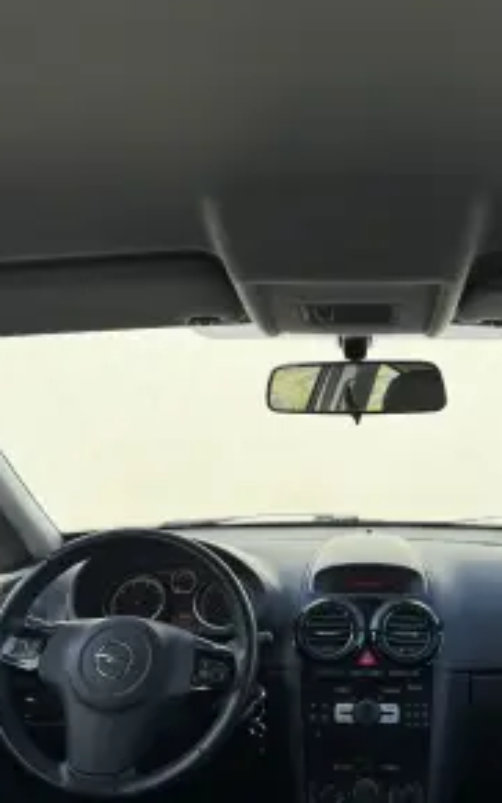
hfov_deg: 35.7
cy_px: 527
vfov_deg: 54.3
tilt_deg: -8.1
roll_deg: +0.3
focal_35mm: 35
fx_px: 766
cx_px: 361
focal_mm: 6.76
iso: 80
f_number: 1.78
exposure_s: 1/1493
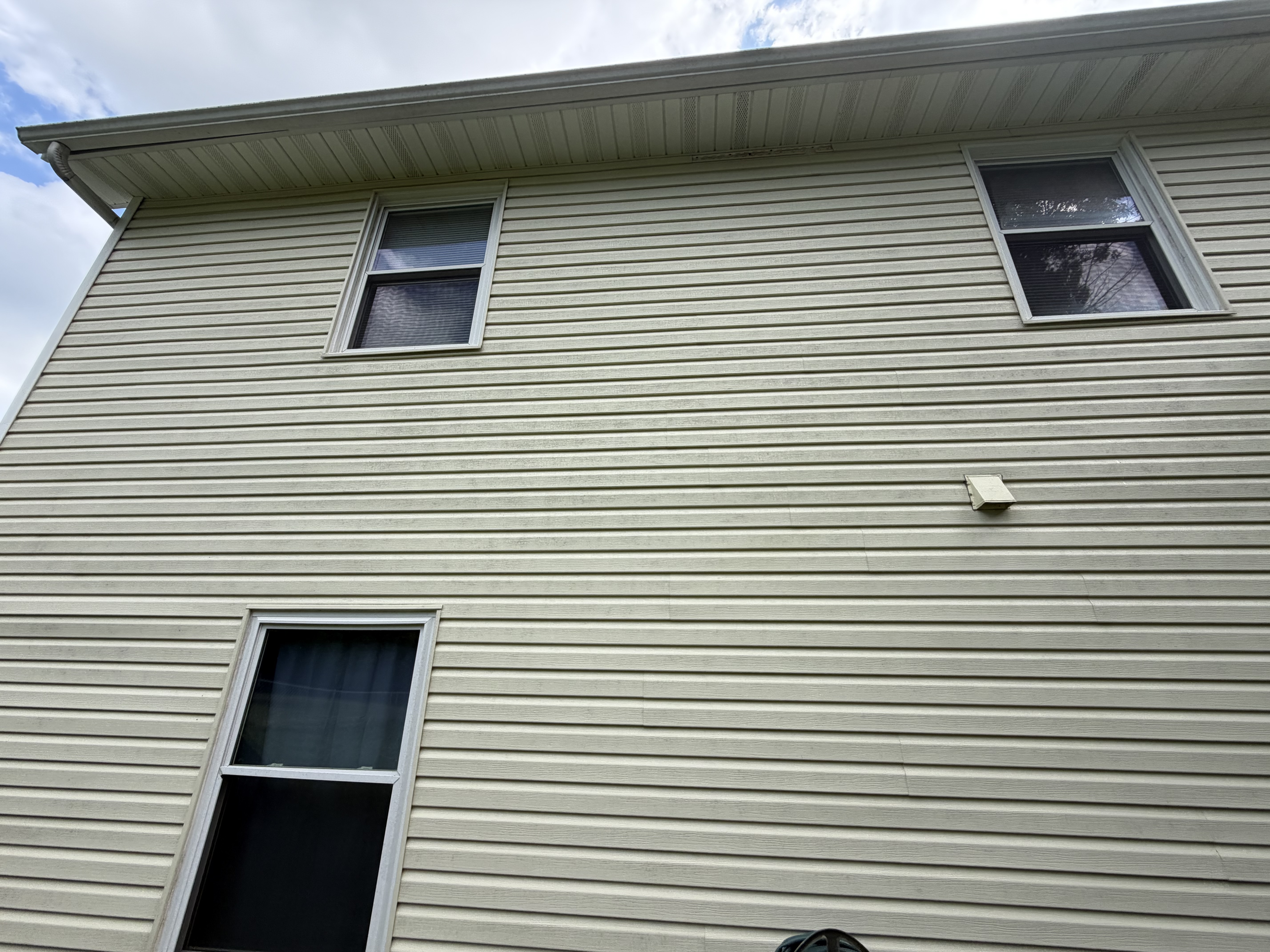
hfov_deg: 102.1
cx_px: 635
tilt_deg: +23.8
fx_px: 514
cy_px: 476
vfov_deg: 85.7
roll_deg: -1.2
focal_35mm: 14
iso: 50
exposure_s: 1/502
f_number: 2.2
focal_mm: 2.22
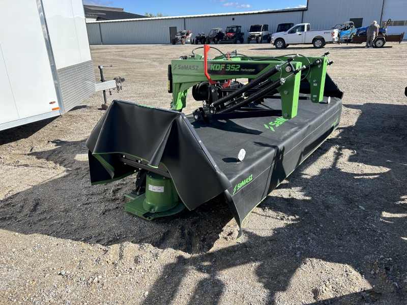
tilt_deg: -19.9
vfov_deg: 53.1
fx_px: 306
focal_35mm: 26
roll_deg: +1.8
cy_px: 152
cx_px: 204
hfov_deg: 67.3
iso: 50
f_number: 1.5
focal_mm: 5.7
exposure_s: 1/1808
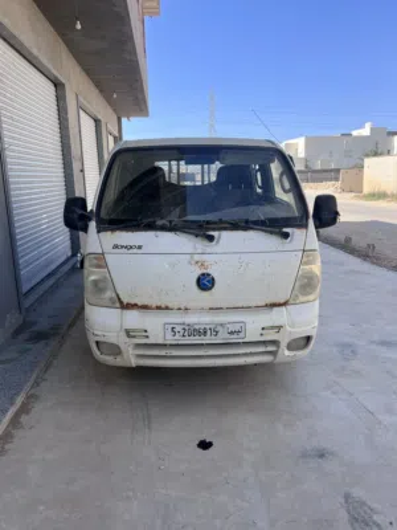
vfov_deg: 67.3
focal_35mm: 26
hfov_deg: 53.1
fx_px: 398
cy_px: 265
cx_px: 198
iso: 50
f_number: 1.5
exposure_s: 1/2299
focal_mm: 5.7
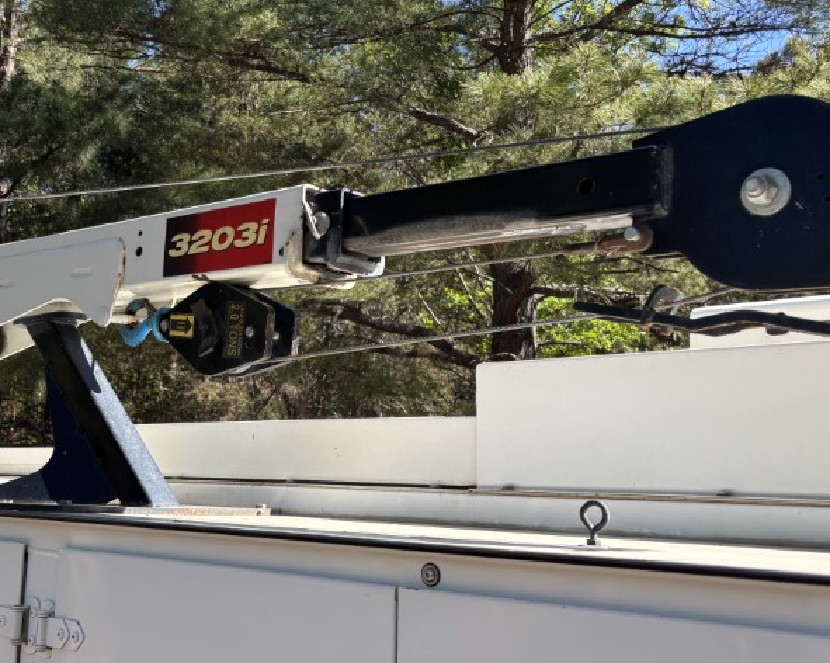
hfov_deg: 41.1
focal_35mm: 44
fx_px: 1080
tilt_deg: +12.2
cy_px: 288
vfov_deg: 34.1
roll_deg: -3.3
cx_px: 233
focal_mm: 5.96
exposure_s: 1/844
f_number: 1.6
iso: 50
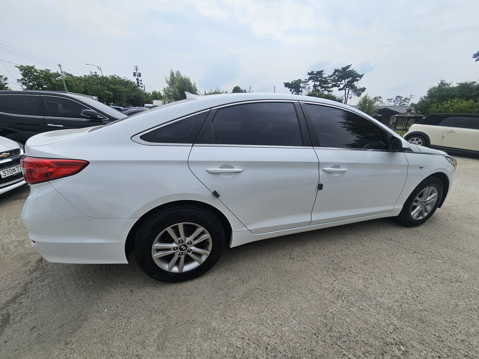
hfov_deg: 106.2
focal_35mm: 13
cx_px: 240
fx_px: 180
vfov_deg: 89.9
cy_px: 180
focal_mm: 2.2
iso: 50
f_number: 2.2
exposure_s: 1/3160
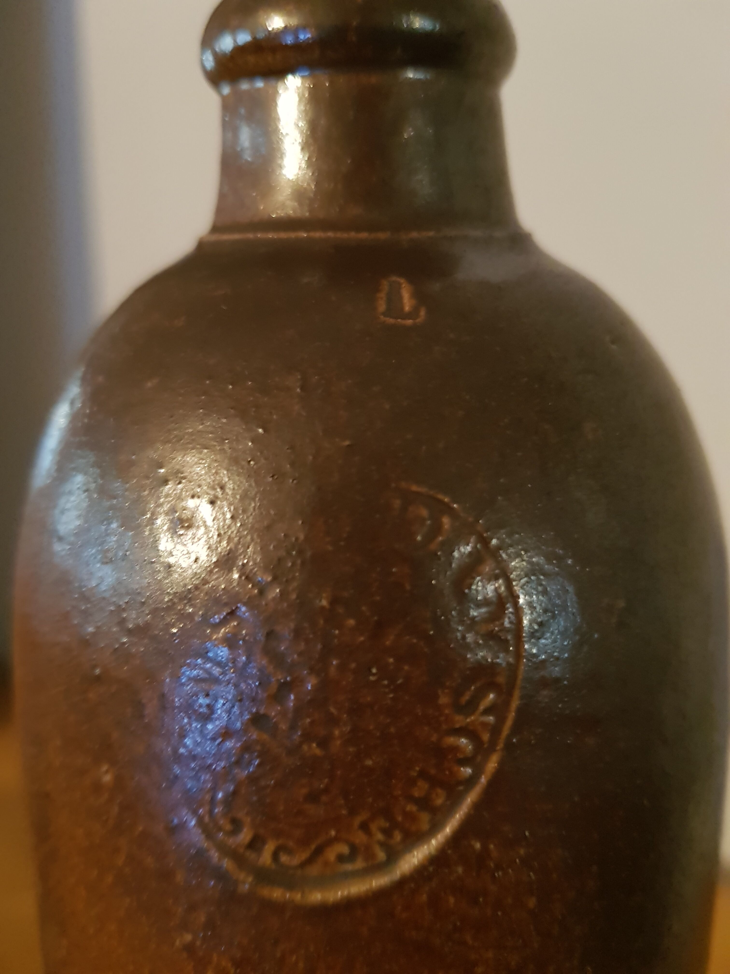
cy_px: 487
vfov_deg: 67.3
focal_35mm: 26
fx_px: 731
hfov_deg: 53.1
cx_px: 365
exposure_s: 1/10
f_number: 1.7
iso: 250
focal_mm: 4.2
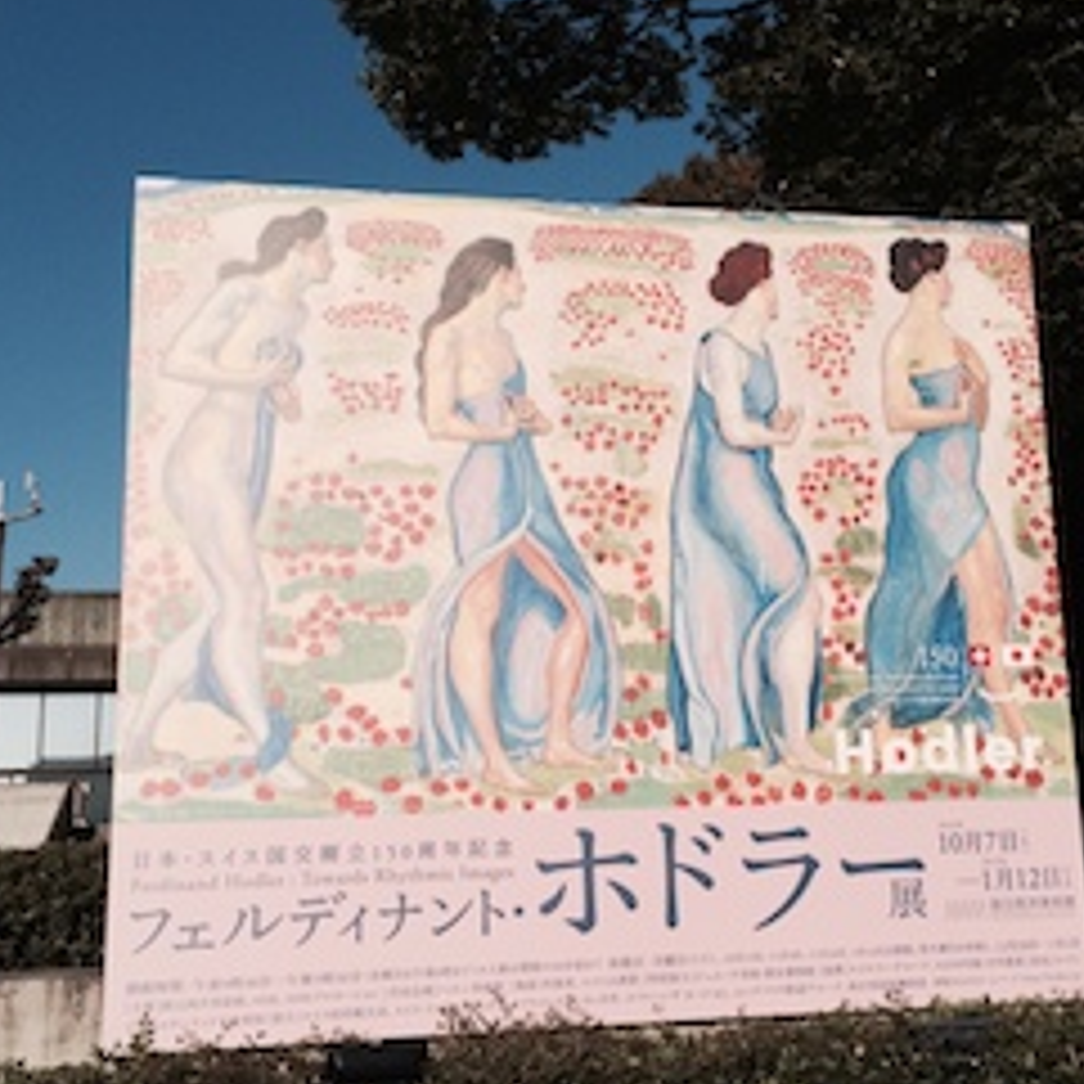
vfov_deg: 38.3
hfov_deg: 38.1
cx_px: 688
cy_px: 603
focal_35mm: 44
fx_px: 1559
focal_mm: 4.12
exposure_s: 1/3731
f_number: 2.2
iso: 32
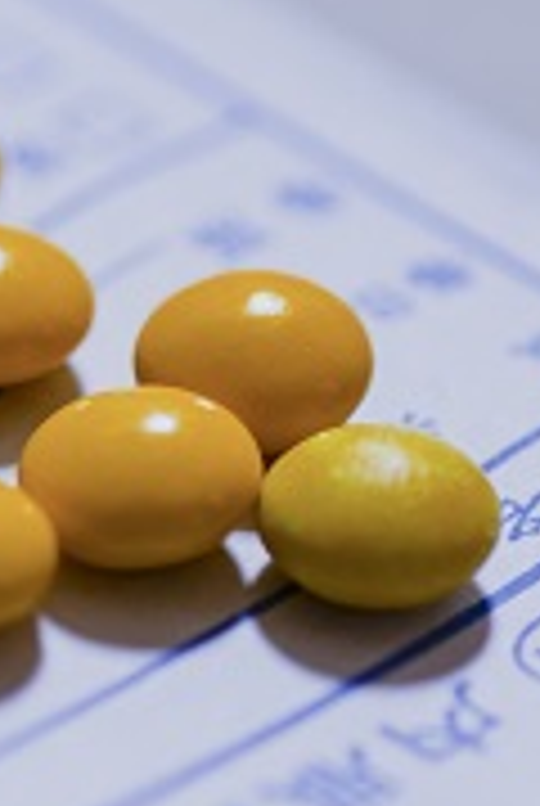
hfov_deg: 3.9
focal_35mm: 351
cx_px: 130
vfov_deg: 5.9
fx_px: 7869
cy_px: 446
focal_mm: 105
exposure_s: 1/125
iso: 800
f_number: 5
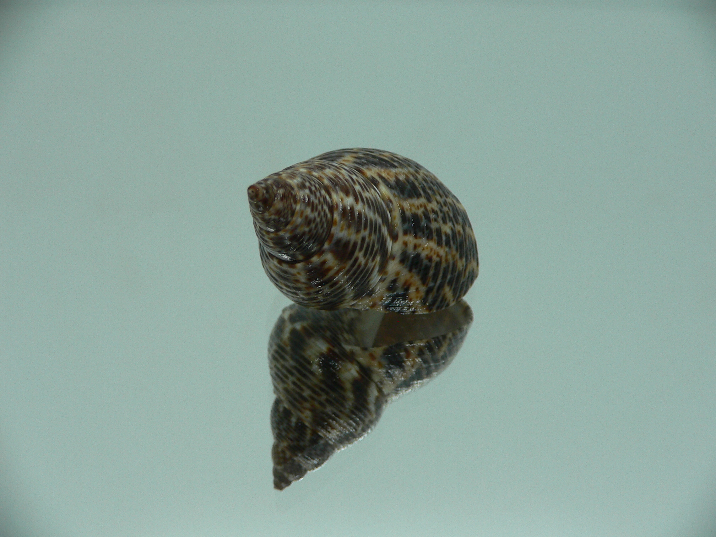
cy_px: 268
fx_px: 724
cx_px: 358
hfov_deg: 52.6
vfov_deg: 40.7
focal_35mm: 35
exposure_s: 1/60
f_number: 2.8
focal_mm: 4.6
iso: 80
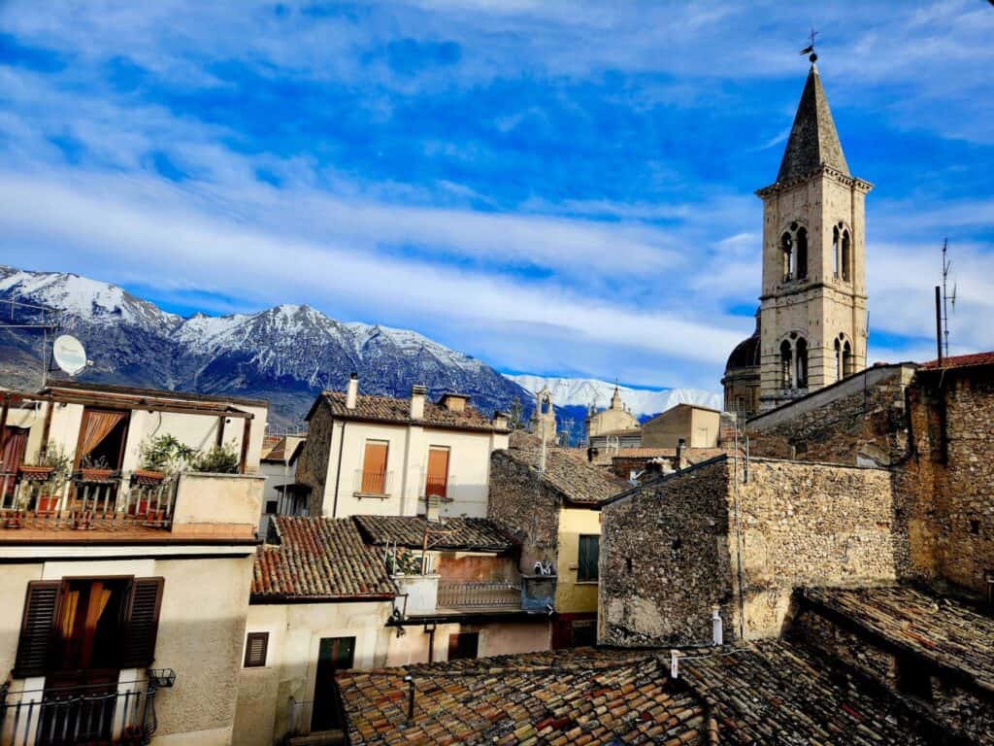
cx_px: 497
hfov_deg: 73.9
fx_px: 660
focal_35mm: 23
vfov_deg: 58.9
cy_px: 373
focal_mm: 5.4
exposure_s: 1/1429
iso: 20
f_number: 1.8
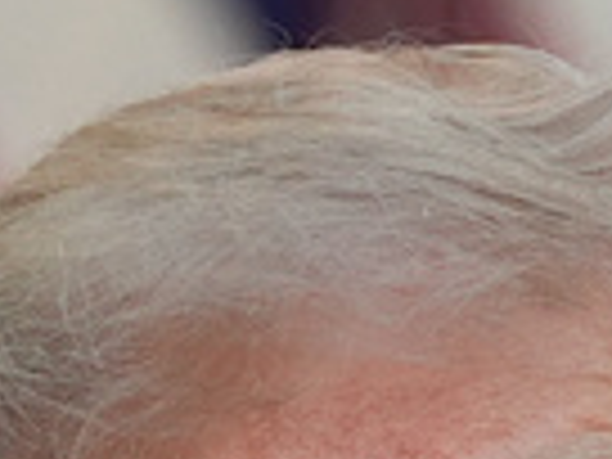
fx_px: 38365
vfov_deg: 0.7
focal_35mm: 2170
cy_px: 657
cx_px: 536
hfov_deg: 0.9
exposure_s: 1/800
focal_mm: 200
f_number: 2.8
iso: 1250
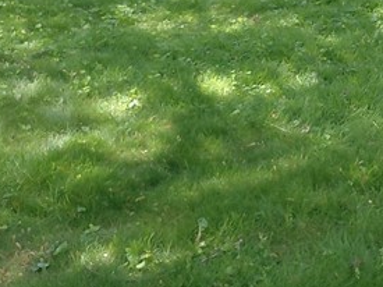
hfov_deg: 18.1
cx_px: 617
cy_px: -150
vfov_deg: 14.7
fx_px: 1029
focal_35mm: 93
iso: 50
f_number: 1.8
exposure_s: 1/239
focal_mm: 4.69
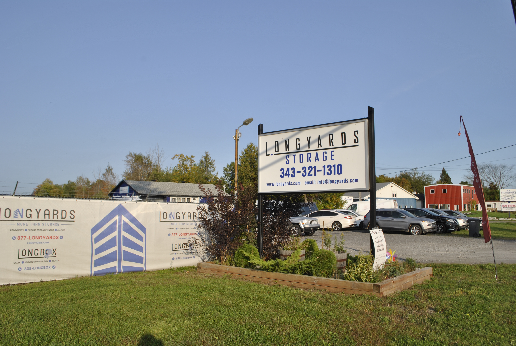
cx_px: 258
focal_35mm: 30
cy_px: 173
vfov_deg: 43.7
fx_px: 431
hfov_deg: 61.9
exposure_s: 1/250
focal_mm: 20
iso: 100
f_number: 8
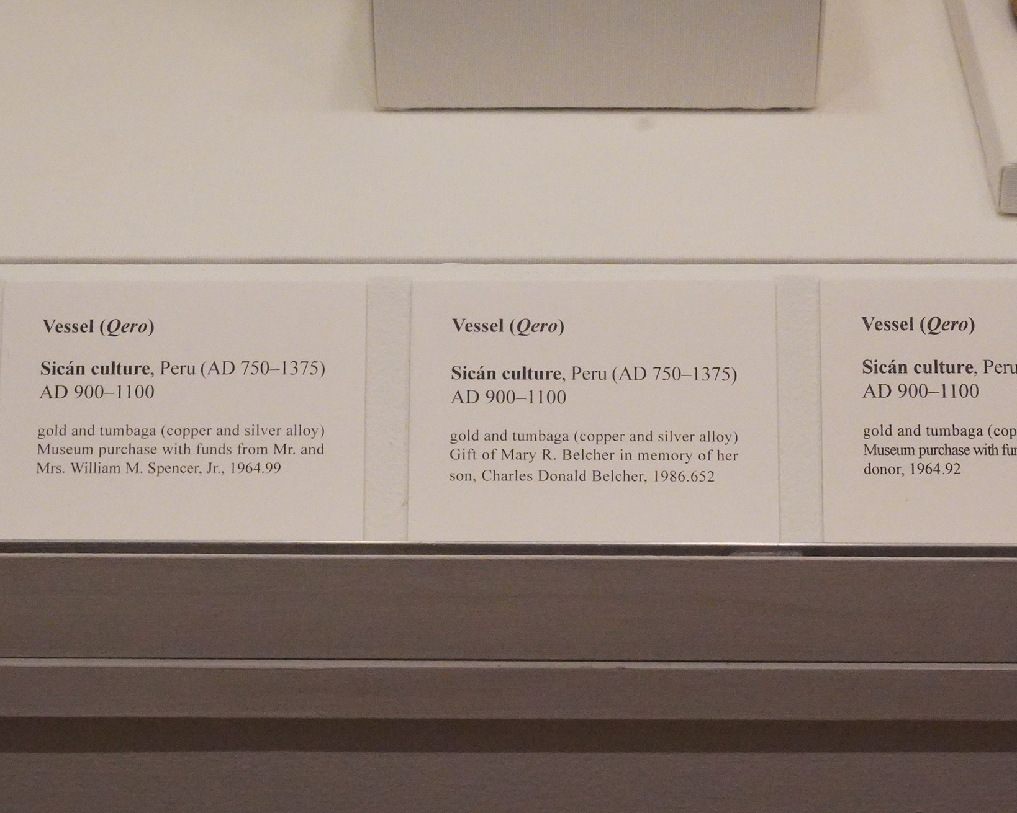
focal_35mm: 47
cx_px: 589
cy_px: 403
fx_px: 1414
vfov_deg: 32.1
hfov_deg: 39.4
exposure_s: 1/100
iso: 12800
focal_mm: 41
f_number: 14
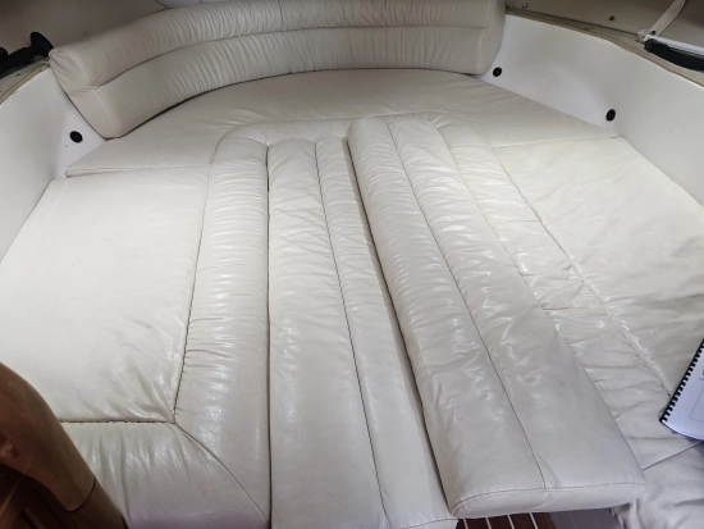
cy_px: 264
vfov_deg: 58.9
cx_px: 352
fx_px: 468
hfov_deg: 73.9
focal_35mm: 23
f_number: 1.7
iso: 125
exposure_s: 1/100
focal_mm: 6.3
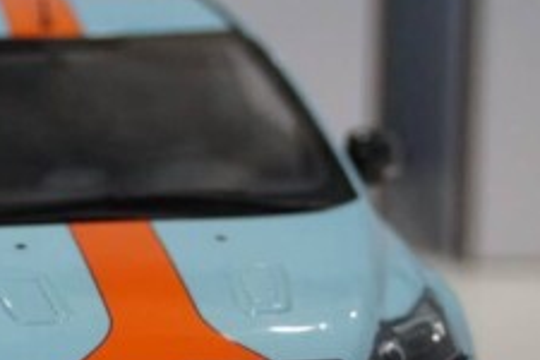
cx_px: 41
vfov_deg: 8.5
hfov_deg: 12.7
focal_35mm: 160
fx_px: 2400
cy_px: 326
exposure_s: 1/160
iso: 2500
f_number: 4.5
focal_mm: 40
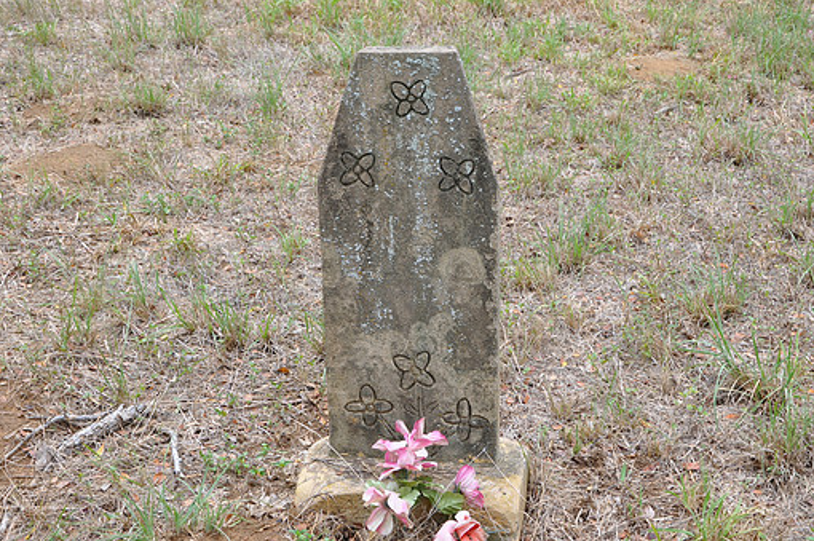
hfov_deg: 34.5
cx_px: 433
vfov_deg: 23.3
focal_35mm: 58
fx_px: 1310
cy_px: 253
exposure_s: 1/60
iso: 200
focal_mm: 34
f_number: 8
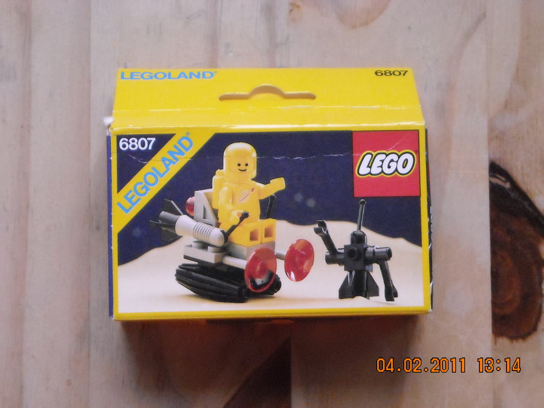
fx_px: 1650
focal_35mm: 105
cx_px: 272
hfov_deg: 18.7
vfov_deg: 14.1
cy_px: 204
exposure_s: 1/168
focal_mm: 17.1
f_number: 4.7
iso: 800
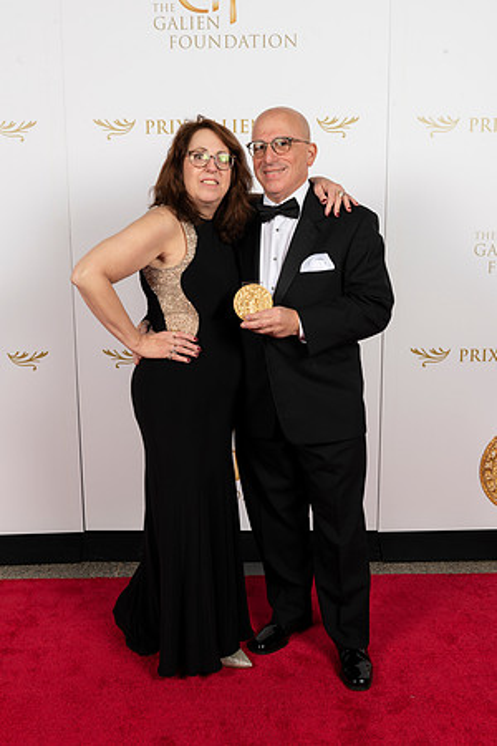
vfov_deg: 53.1
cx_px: 248
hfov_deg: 36.9
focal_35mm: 36
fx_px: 745
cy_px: 373
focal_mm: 36
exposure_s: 1/125
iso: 64
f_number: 11
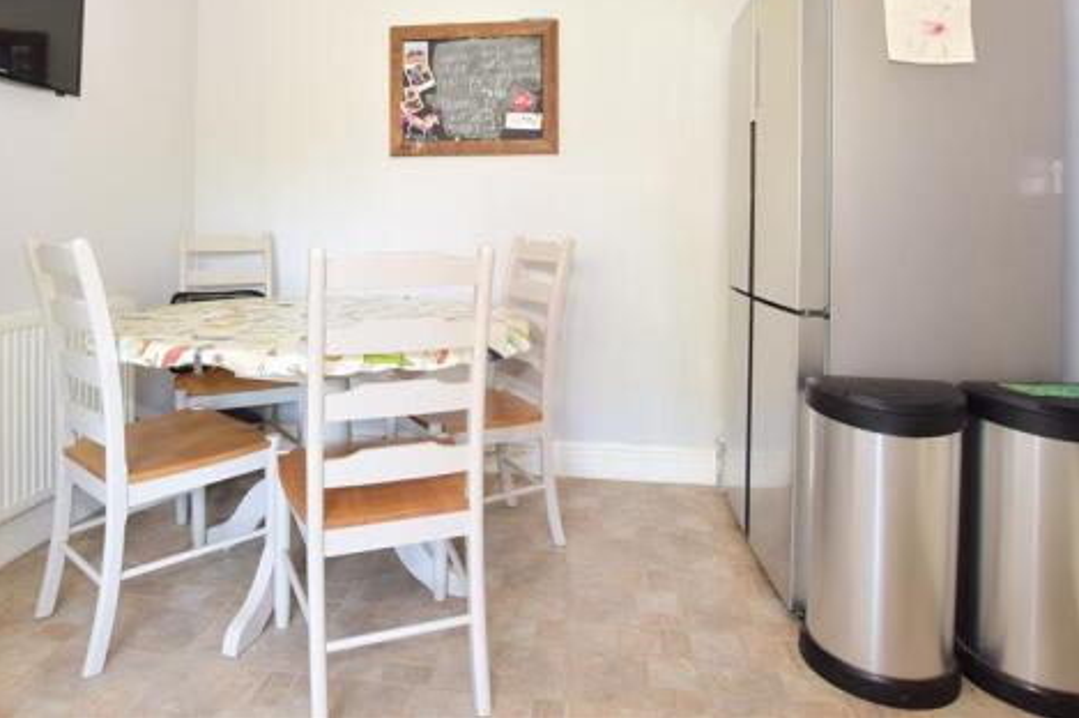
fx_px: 629
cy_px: 217
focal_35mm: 21
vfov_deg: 57.6
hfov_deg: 80.9
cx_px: 474
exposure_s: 1/1.6
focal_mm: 10
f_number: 9
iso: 200
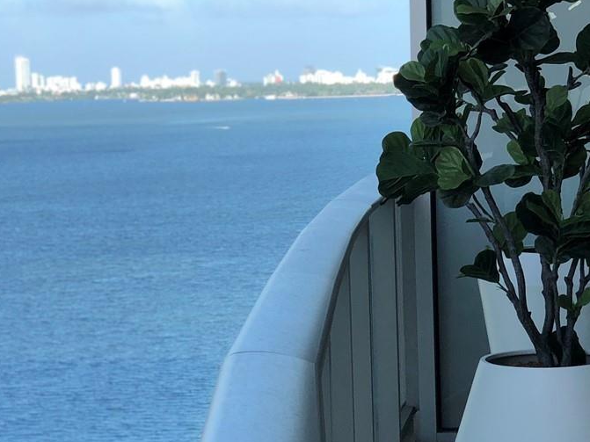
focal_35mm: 124
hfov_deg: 15.9
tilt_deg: -6.9
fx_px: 2113
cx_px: 402
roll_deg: +2.2
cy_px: 328
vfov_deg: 11.9
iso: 16
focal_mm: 6
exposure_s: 1/445
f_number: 2.4
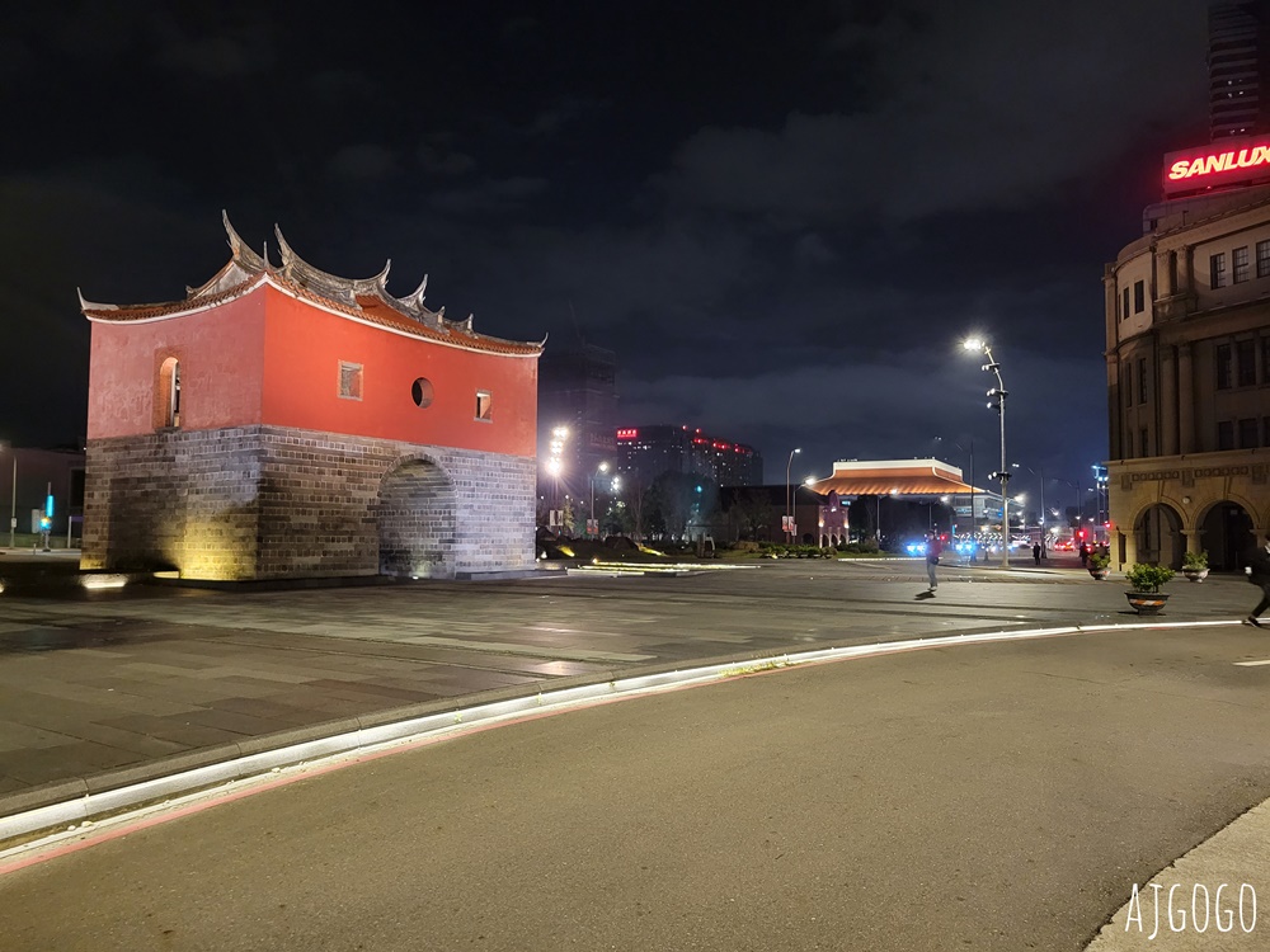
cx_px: 635
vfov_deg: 53.1
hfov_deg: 67.3
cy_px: 476
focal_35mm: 26
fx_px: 954
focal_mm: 5.4
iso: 640
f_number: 1.8
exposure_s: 1/24
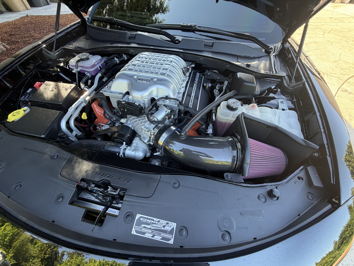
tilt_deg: -50.4
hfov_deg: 102.1
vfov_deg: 85.7
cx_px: 177
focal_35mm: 14
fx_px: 143
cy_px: 133
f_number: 2.2
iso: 160
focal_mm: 2.22
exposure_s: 1/121
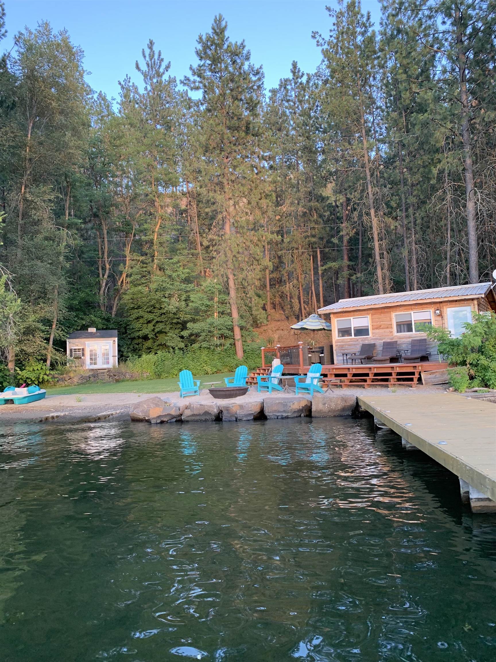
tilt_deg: +5.7
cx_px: 248
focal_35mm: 26
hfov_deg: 53.1
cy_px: 331
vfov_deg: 67.3
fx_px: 497
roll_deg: +2.4
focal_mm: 4.25
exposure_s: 1/121
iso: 64
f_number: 1.8
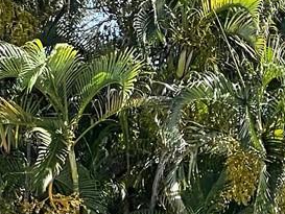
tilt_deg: +6.3
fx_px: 3089
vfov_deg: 4.0
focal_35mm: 375
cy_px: 305
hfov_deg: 5.3
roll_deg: -1.9
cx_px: 266
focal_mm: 7.5
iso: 20
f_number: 2.2
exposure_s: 1/501
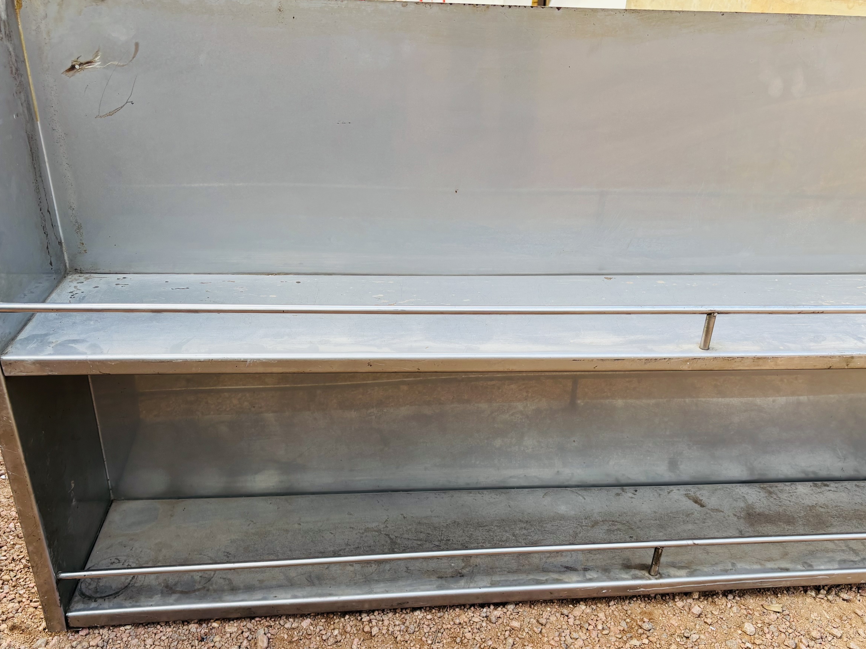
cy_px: 362
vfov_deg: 44.1
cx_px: 434
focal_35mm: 32
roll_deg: -0.6
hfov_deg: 56.8
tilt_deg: -26.3
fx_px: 800
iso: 40
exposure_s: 1/179
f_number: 1.6
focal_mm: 5.96
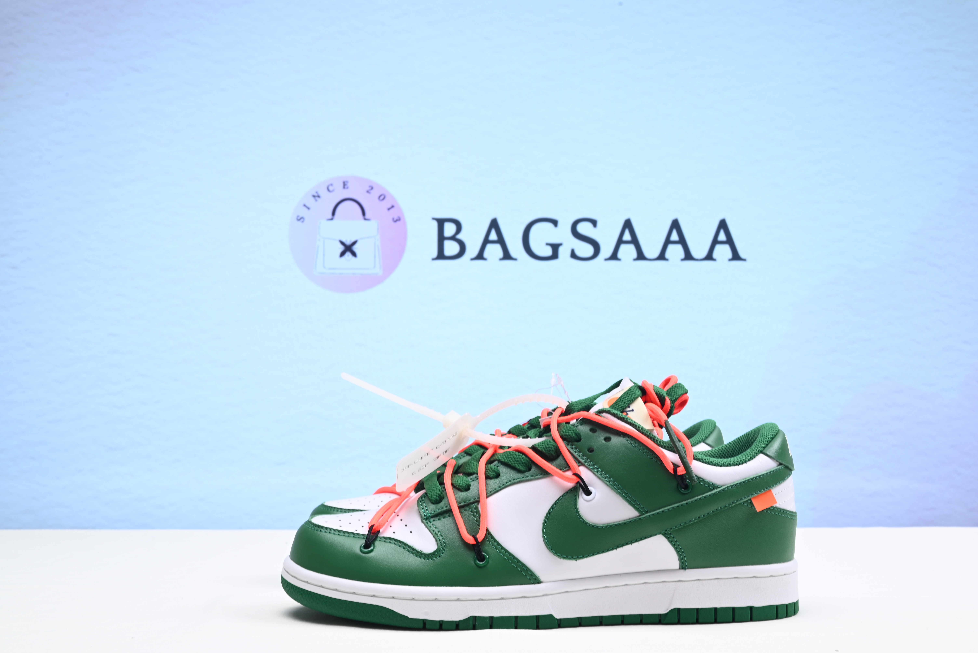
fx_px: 1114
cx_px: 489
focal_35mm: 41
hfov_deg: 47.4
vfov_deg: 32.7
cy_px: 326
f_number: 16
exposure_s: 1/2
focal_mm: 41
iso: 100
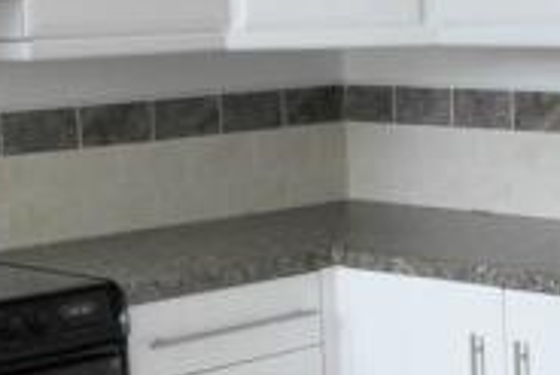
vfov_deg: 12.8
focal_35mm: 107
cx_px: 568
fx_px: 1666
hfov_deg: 18.6
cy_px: 239
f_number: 3.5
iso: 400
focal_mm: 20
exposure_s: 1/60
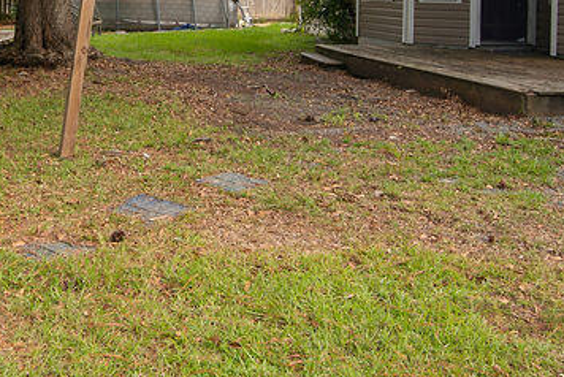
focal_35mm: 46
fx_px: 721
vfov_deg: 27.3
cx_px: 103
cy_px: -18
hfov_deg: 40.7
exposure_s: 1/125
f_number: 7.1
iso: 320
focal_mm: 16
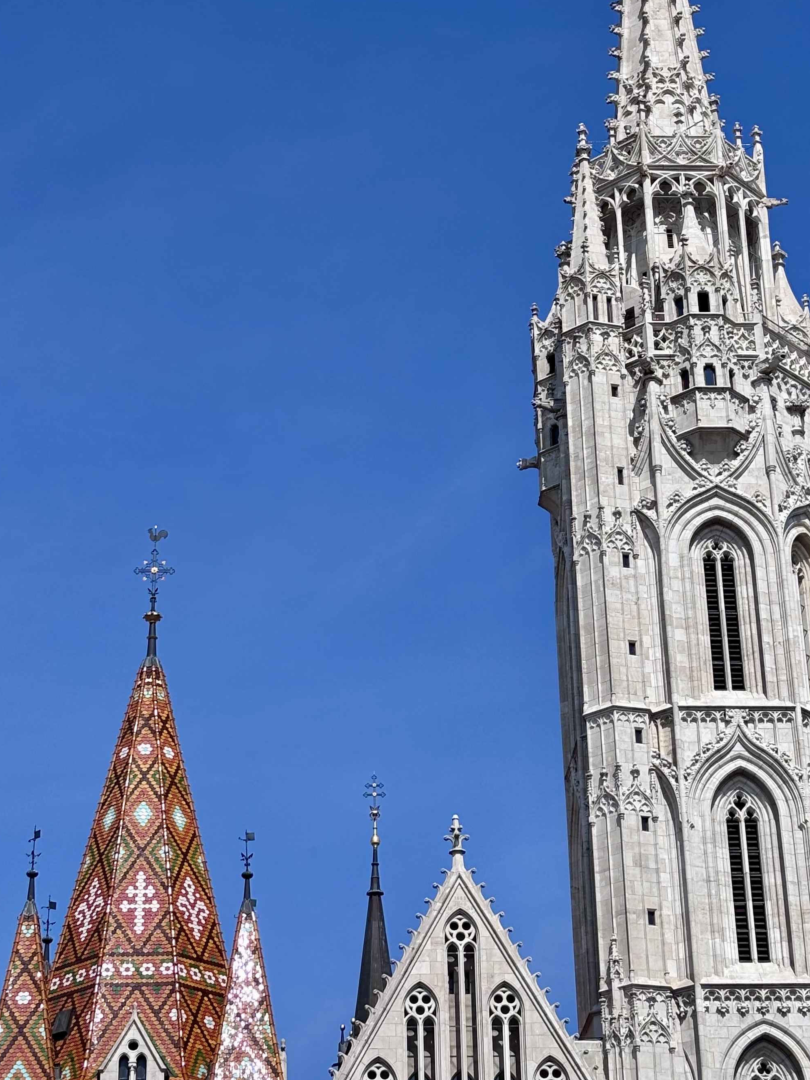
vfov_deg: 24.7
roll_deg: +0.4
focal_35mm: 79
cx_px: 460
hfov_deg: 18.7
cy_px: 451
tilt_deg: +26.4
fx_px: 2465
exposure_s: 1/5076
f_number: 1.6
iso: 40
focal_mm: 5.96
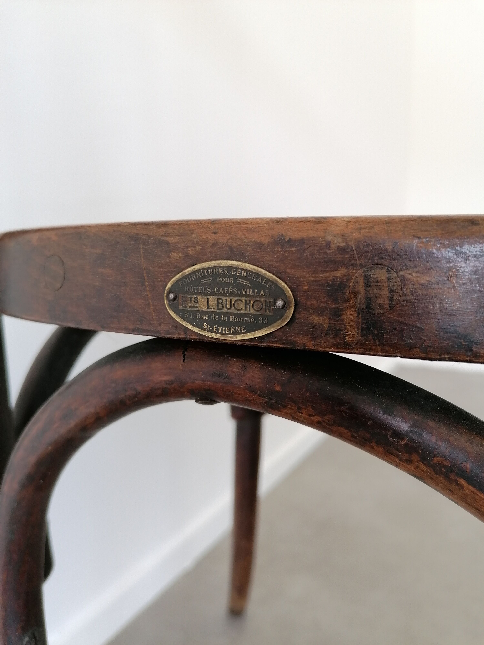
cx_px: 242
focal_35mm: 27
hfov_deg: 51.4
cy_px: 322
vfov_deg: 65.3
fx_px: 503
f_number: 1.8
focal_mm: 4.75
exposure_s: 1/50
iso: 80
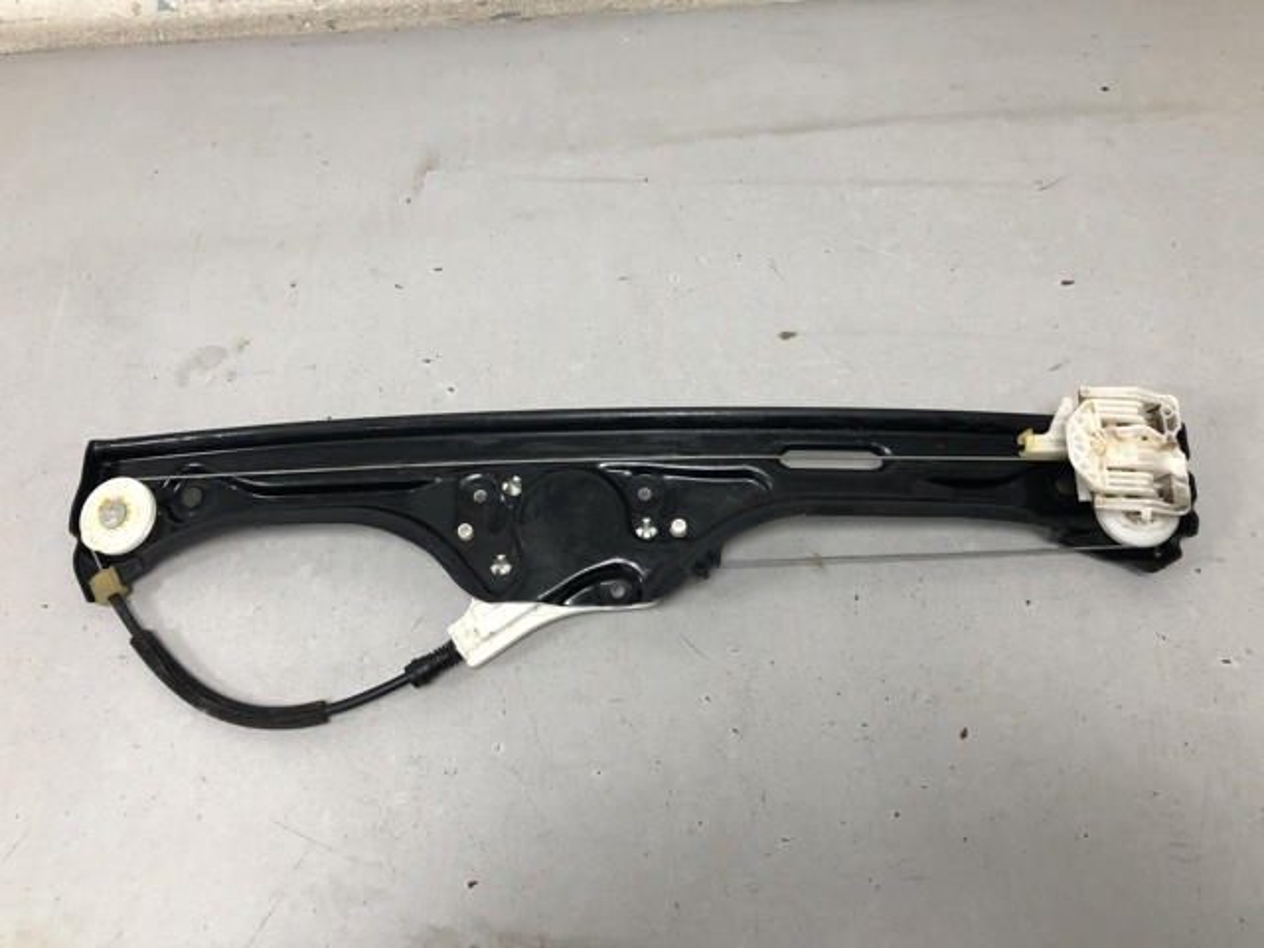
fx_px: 1022
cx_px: 632
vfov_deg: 49.7
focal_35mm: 28
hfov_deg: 63.4
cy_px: 474
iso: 40
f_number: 1.8
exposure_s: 1/33
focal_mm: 4
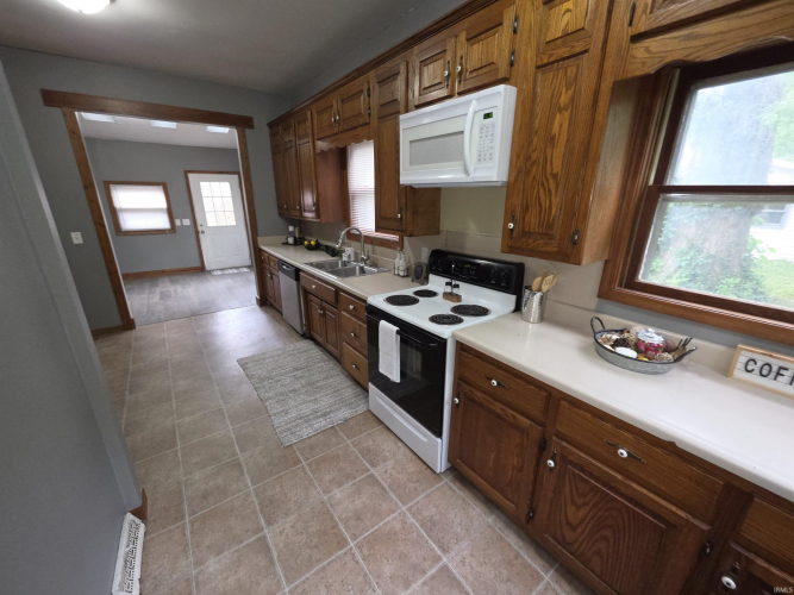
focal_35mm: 13
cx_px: 397
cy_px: 298
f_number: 1.9
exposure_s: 1/60
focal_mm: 2.2
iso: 160
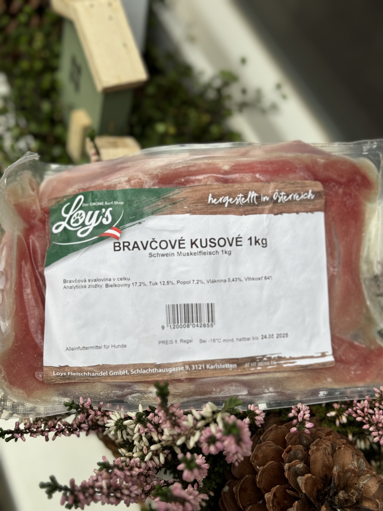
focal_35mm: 48
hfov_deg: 30.3
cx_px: 192
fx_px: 708
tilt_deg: -54.0
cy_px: 256
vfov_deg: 39.7
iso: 64
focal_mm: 6.86
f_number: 1.78
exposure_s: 1/390
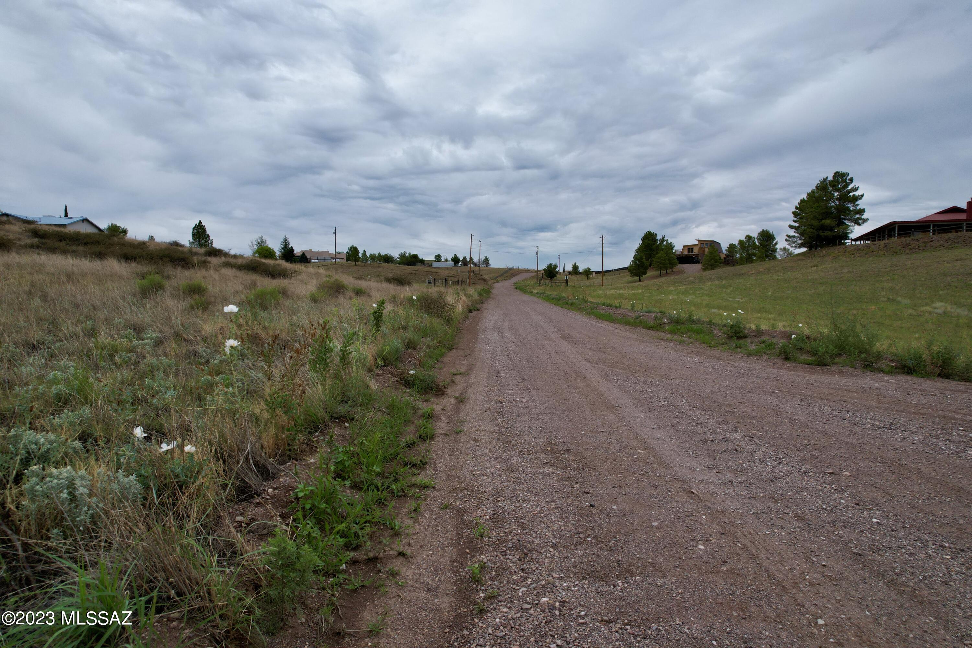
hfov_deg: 78.6
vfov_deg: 57.2
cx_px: 486
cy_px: 324
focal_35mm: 22
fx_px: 594
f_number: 2.8
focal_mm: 8.38
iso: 140
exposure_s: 1/2500
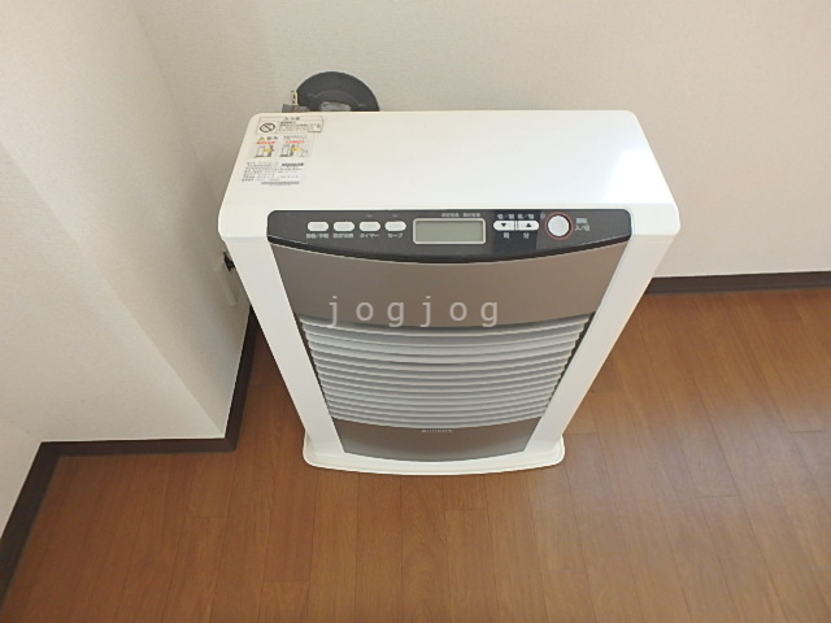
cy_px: 312
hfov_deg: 79.0
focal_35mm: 21
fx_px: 504
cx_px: 416
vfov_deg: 63.4
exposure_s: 1/50
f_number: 3.5
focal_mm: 3.7
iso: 200
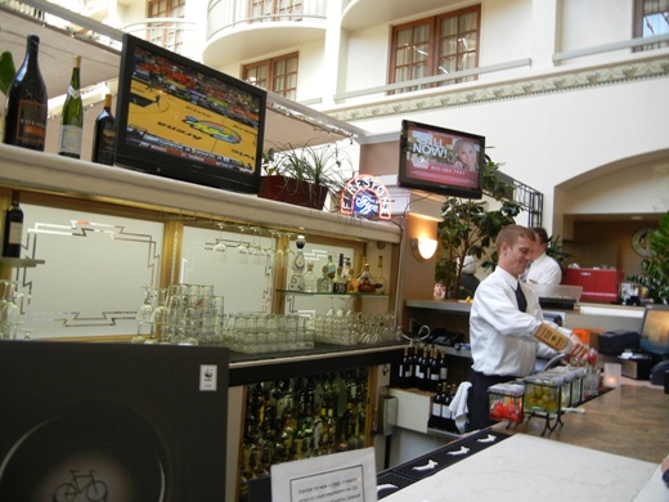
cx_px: 334
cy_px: 251
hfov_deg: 60.0
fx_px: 580
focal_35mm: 30
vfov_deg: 46.8
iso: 160
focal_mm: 5.4
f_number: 3.5
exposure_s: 1/41.3
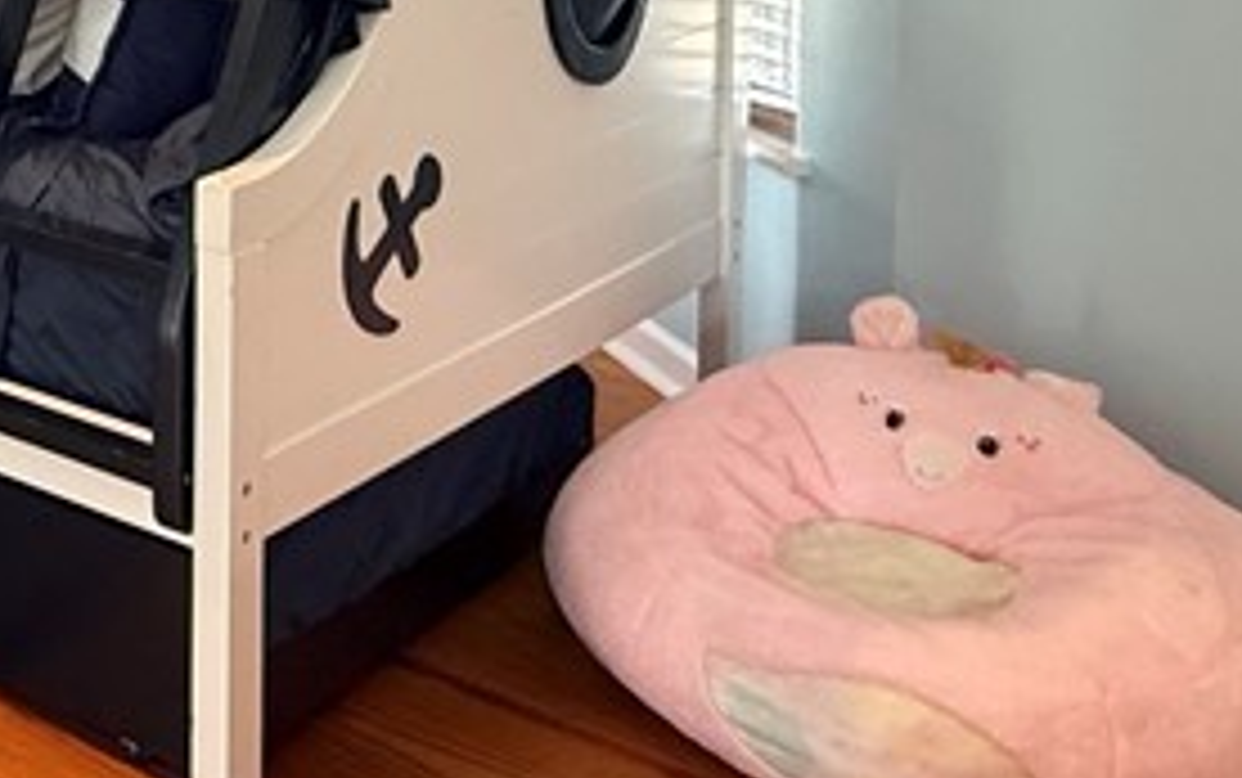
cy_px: -229
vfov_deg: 21.4
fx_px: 1863
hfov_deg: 29.2
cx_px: -405
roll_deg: -0.1
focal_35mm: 55
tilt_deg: -2.4
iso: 500
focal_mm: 2.22
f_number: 2.2
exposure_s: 1/60
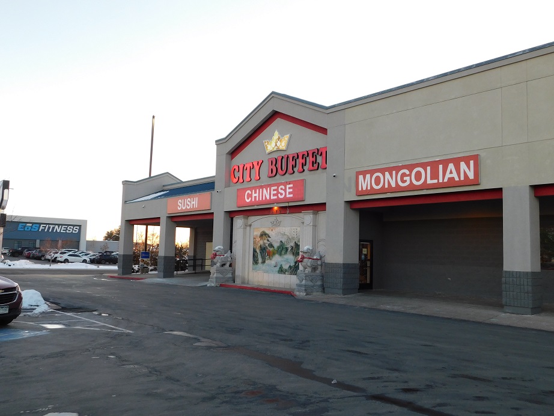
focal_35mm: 30
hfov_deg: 60.0
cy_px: 208
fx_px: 480
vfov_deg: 46.8
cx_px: 277
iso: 125
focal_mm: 5.3
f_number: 3.2
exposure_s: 1/160
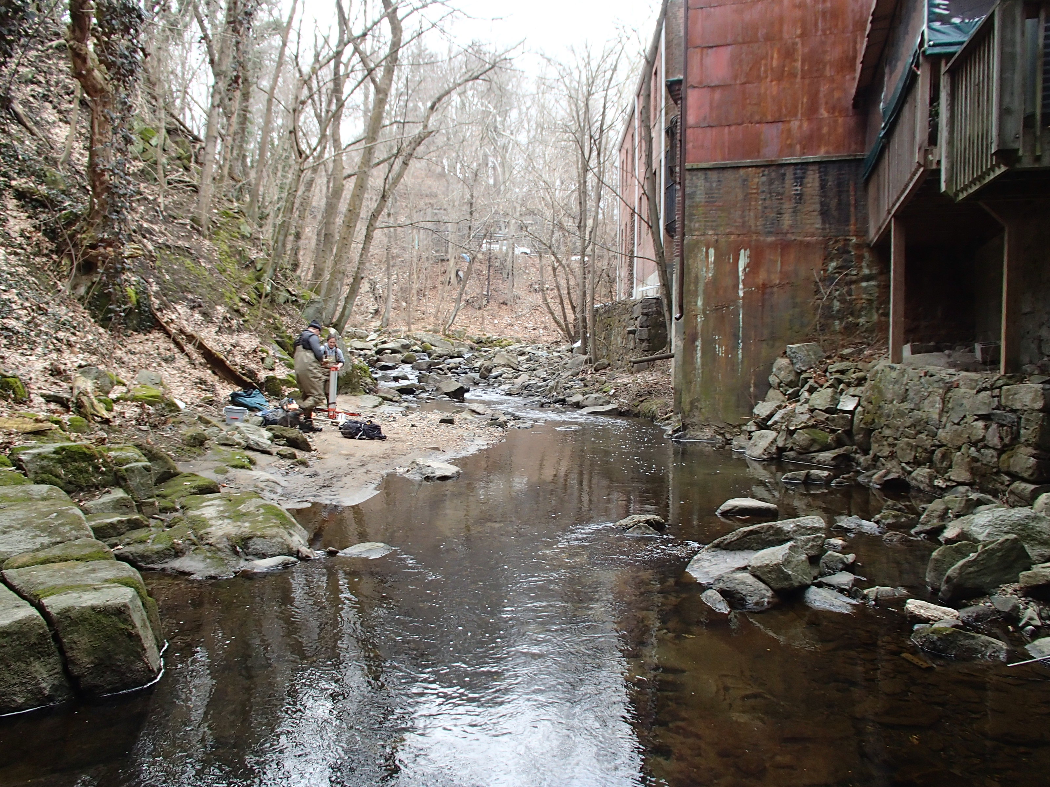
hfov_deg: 63.4
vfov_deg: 49.7
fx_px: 849
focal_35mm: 28
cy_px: 394
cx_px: 525
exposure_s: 1/40
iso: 200
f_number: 3.9
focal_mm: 5
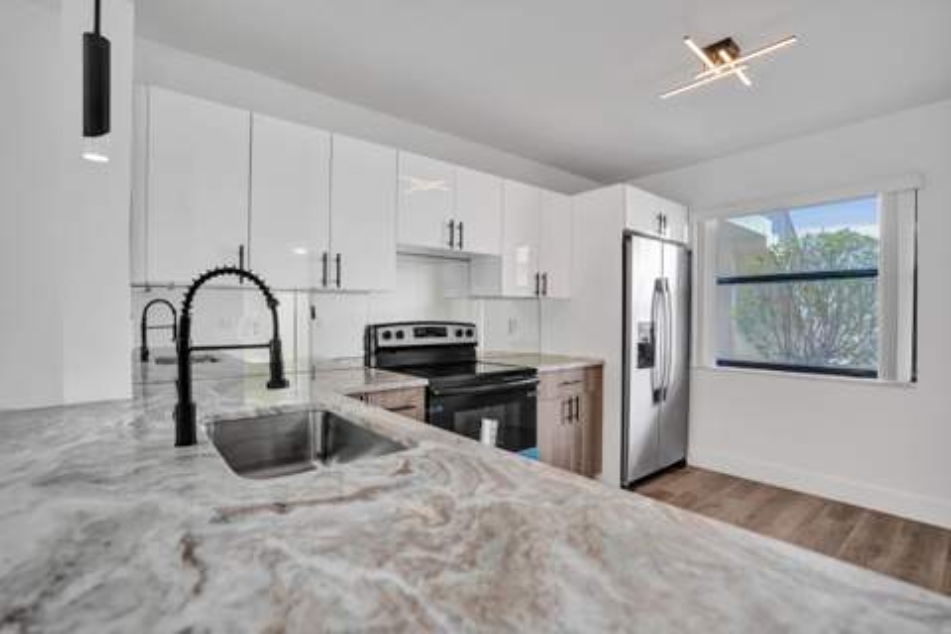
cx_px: 476
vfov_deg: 73.7
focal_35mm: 16
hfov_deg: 96.7
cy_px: 317
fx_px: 423
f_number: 2.8
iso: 800
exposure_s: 1/500
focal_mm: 16
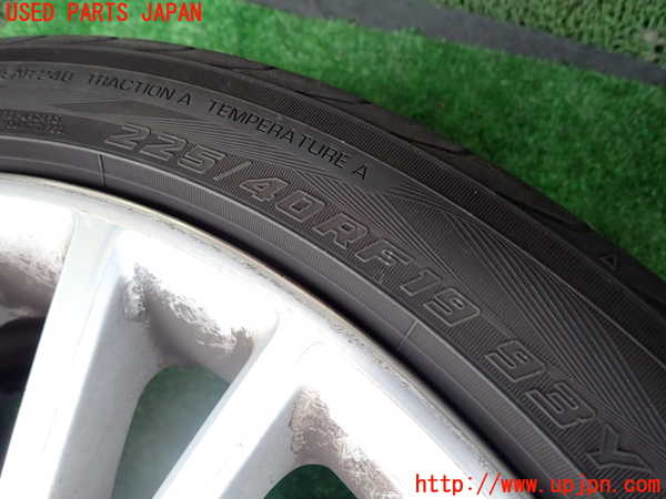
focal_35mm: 25
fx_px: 481
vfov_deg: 54.9
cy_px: 250
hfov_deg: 69.4
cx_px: 333
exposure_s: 1/125
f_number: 2
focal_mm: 4.5
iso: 160
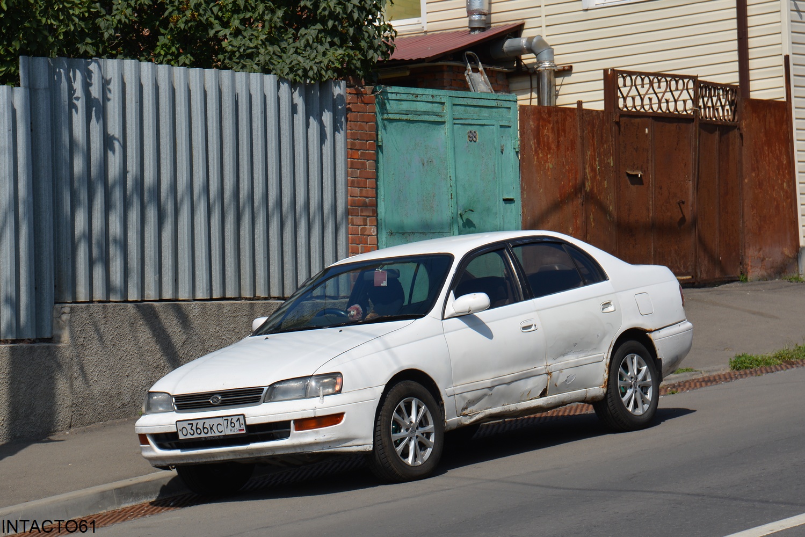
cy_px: 268
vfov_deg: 12.2
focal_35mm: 112
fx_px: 2516
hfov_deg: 18.2
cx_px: 402
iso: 100
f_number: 9
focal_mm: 75
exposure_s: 1/320
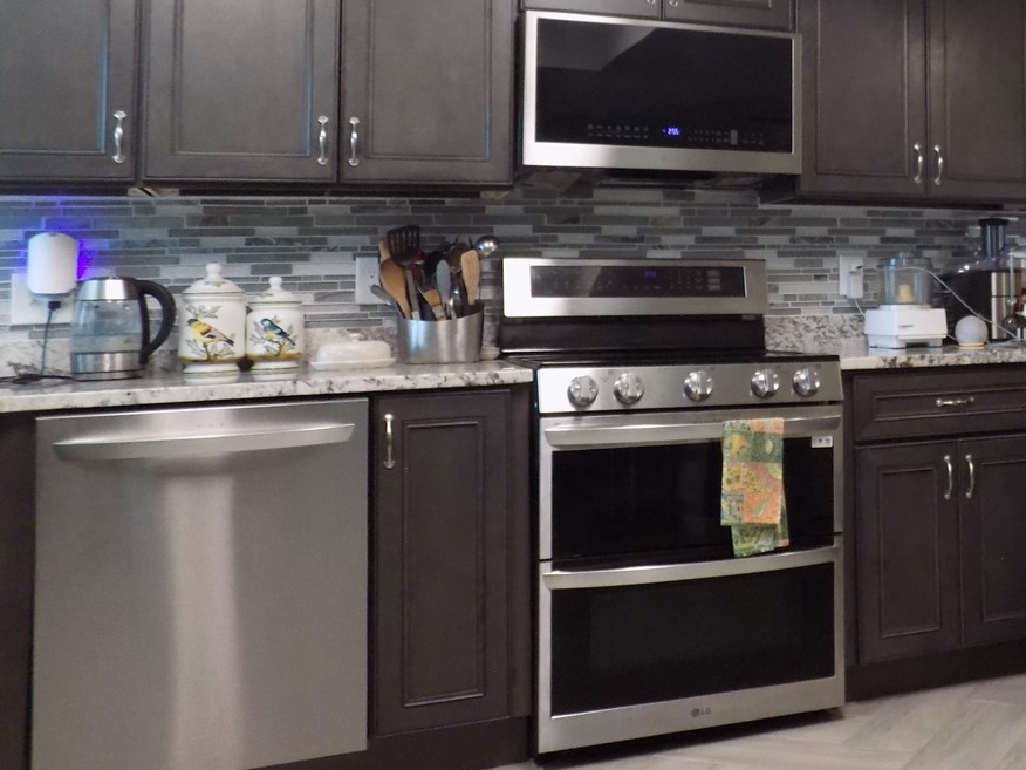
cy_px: 205
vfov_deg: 33.7
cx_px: 929
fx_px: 1245
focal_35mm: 42
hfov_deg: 41.2
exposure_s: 1/30
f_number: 3.1
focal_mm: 4
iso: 250
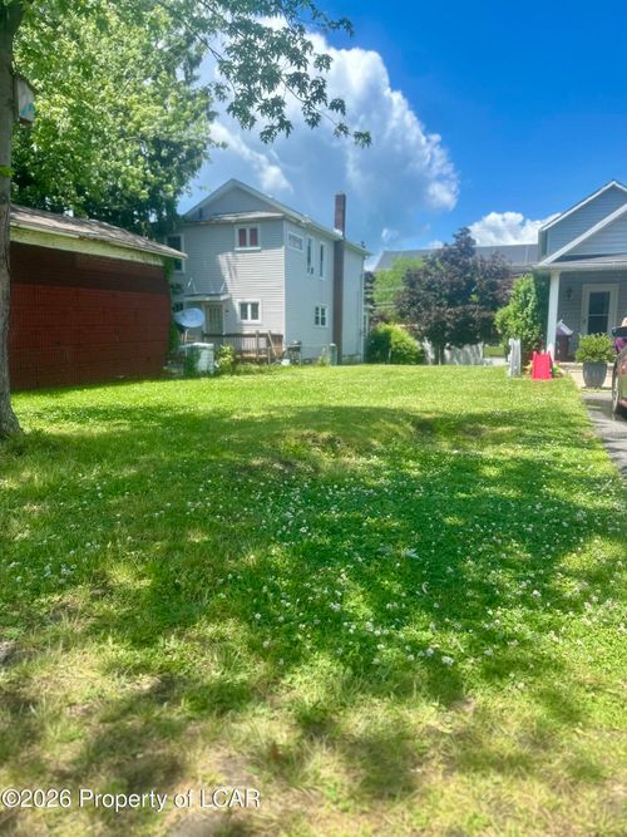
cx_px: 314
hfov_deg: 56.8
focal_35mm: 24
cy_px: 418
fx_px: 580
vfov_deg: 71.6
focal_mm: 6.86
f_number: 1.78
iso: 80
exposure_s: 1/2732
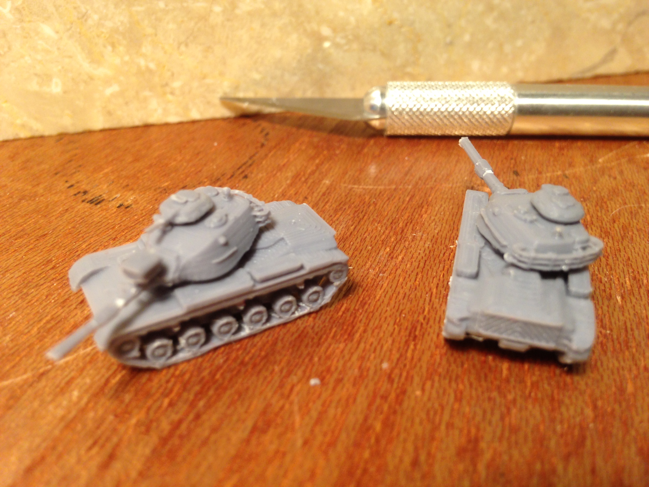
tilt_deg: -35.5
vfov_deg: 42.9
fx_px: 619
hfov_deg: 55.4
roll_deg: -0.5
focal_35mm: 33
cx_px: 324
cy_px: 244
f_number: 2.4
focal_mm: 4.12
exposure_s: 1/20
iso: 64
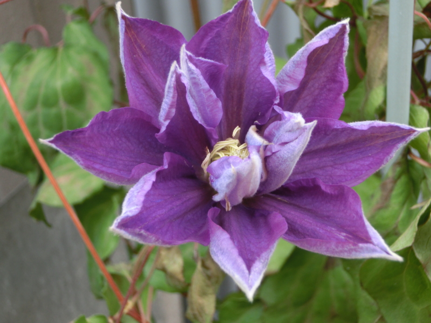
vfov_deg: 23.3
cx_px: 216
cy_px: 162
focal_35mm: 63
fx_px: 784
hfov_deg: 30.7
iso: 160
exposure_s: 1/125
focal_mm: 11.17
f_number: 4.6
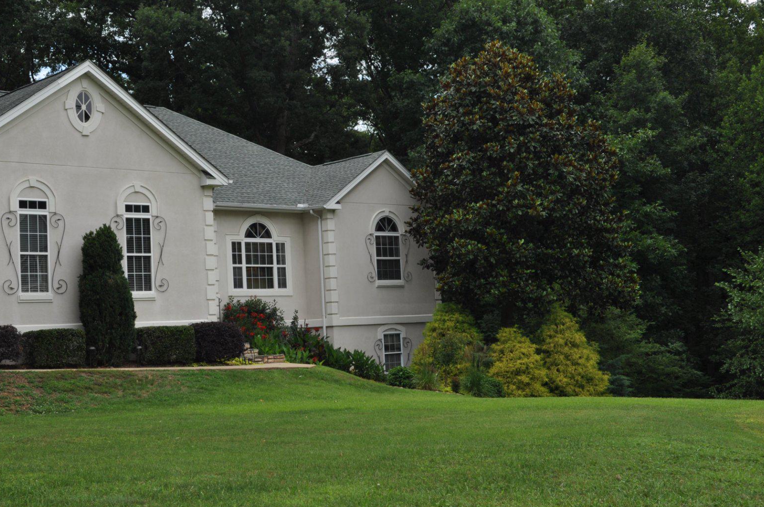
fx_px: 1222
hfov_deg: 34.5
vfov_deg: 23.4
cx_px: 286
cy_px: 217
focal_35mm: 58
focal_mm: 29
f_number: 11
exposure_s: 1/200
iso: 200
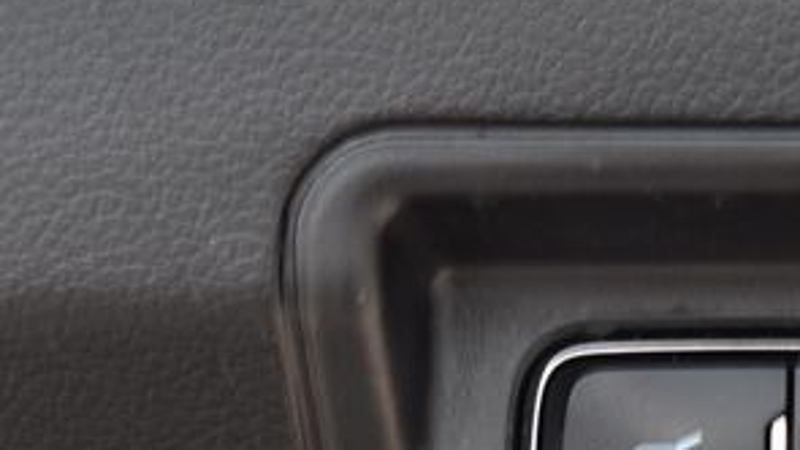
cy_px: 388
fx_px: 3970
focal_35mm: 187
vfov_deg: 6.5
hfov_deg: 11.4
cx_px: 738
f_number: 7.1
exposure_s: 1/25
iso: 400
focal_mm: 55
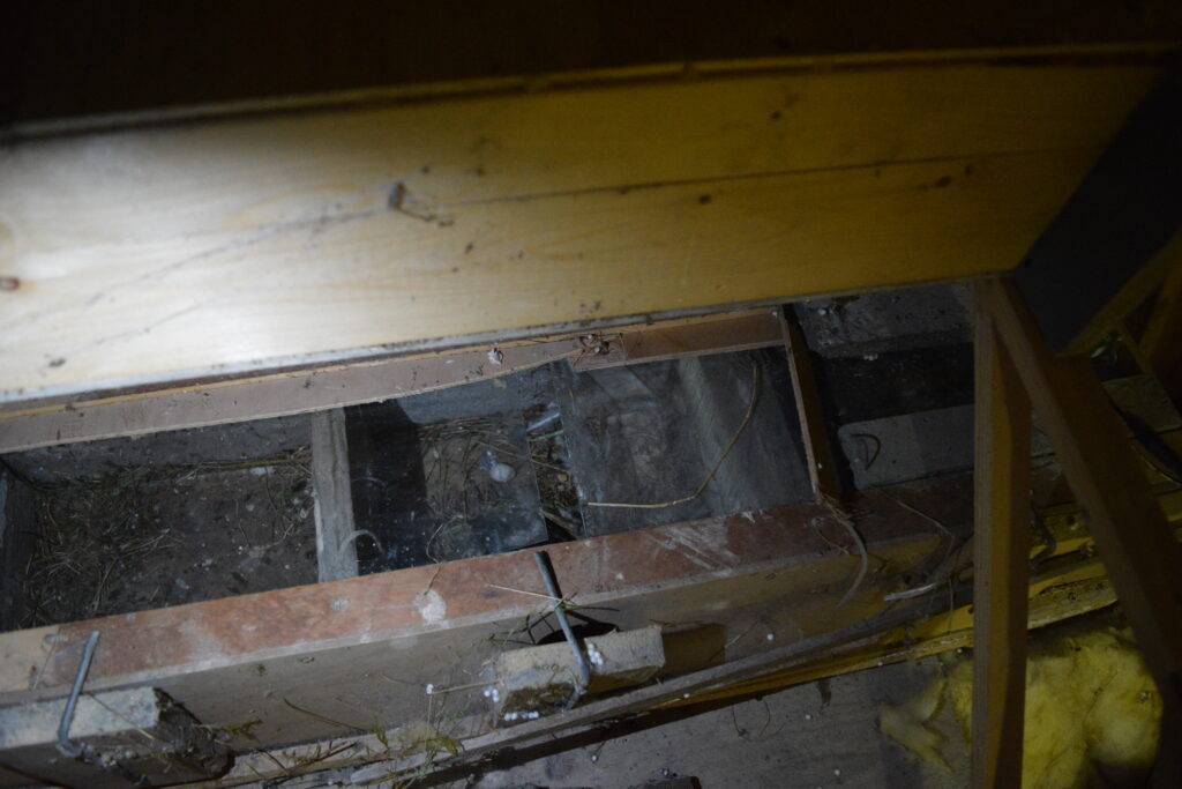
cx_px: 591
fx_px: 887
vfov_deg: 47.9
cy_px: 394
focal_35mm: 27
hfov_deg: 67.4
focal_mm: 18
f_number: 3.5
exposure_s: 1/60
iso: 3600
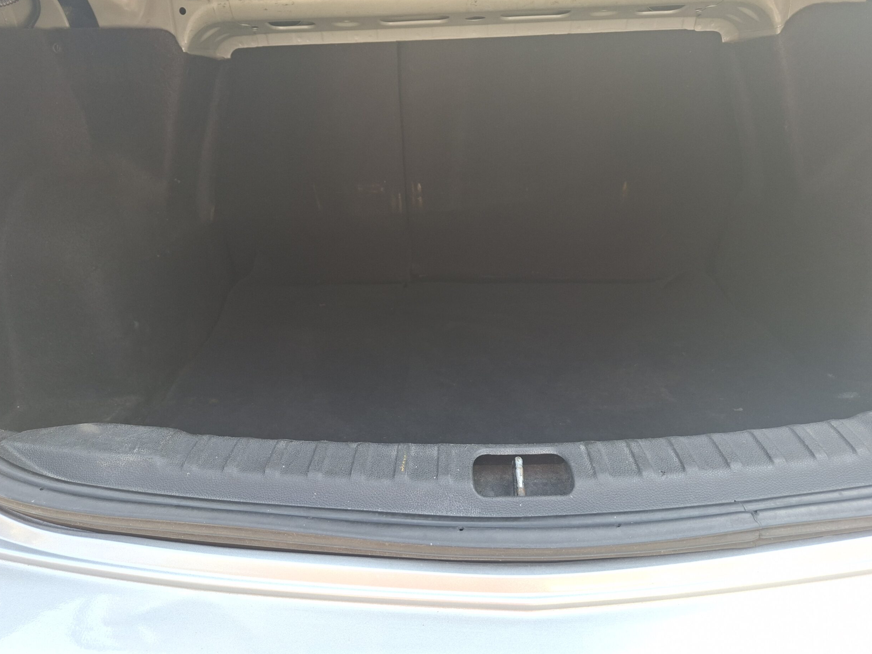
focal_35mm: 24
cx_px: 434
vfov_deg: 56.8
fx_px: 605
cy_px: 313
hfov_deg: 71.6
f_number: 1.8
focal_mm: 5.54
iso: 50
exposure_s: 1/175
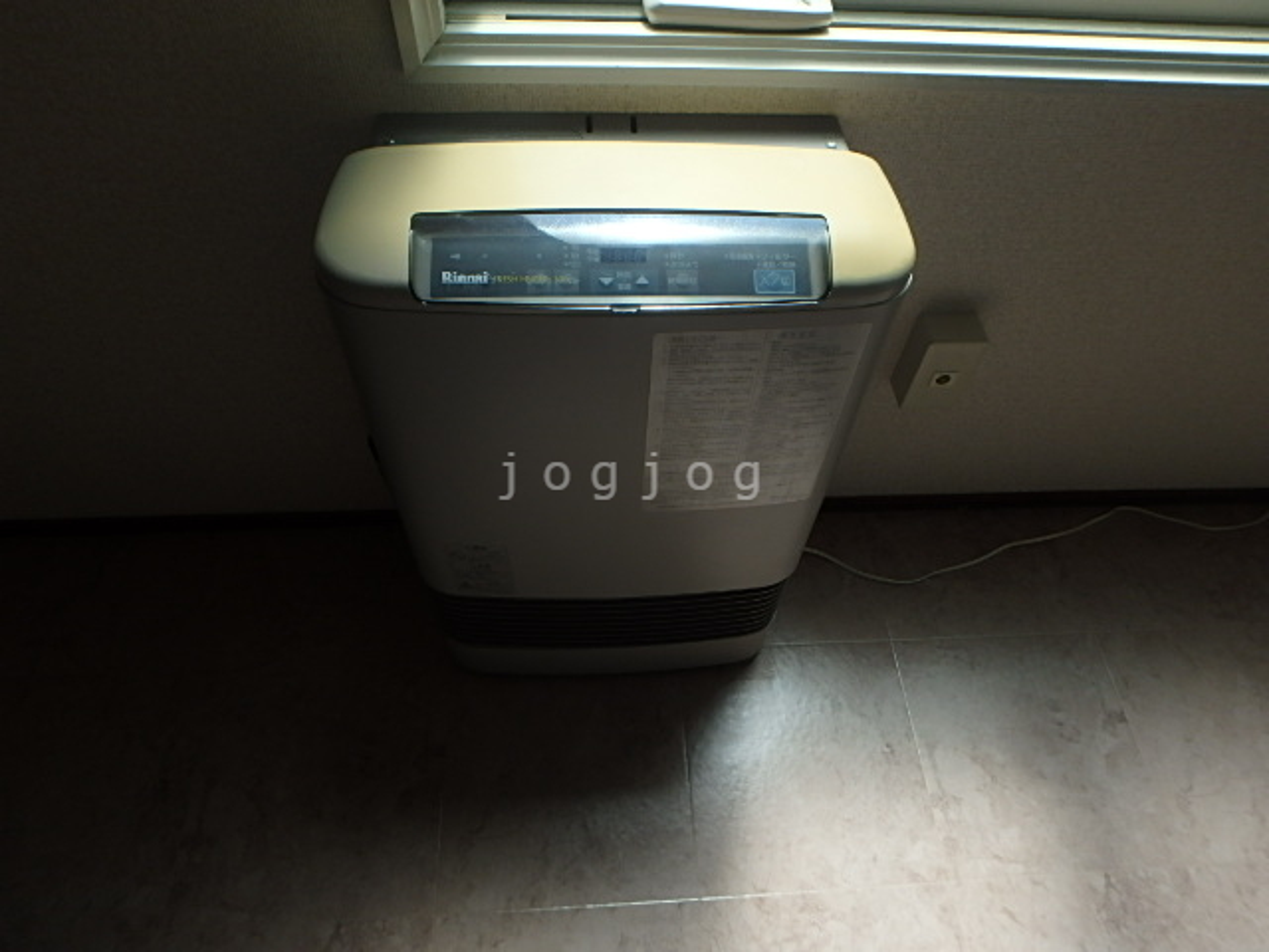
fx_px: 770
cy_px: 476
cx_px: 634
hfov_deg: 79.0
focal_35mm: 21
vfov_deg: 63.4
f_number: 3.5
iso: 125
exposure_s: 1/500
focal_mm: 3.7
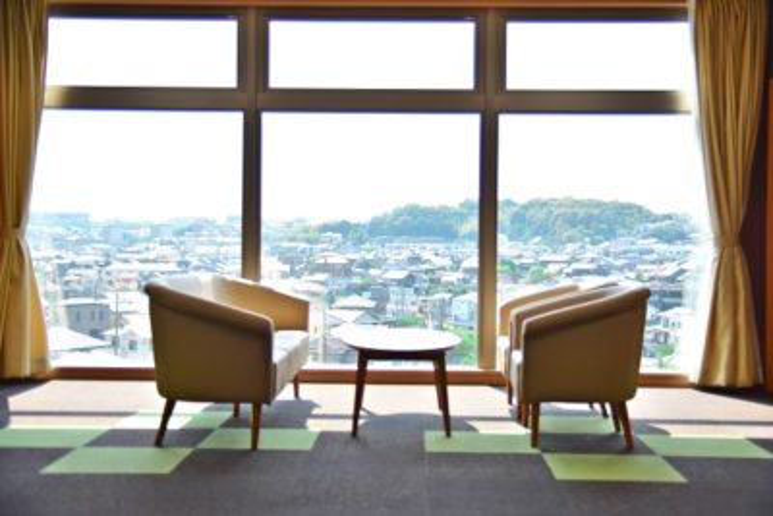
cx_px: 386
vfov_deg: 26.5
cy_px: 258
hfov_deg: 38.9
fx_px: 1095
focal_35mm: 51
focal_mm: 34
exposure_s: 1/4000
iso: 800
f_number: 2.8
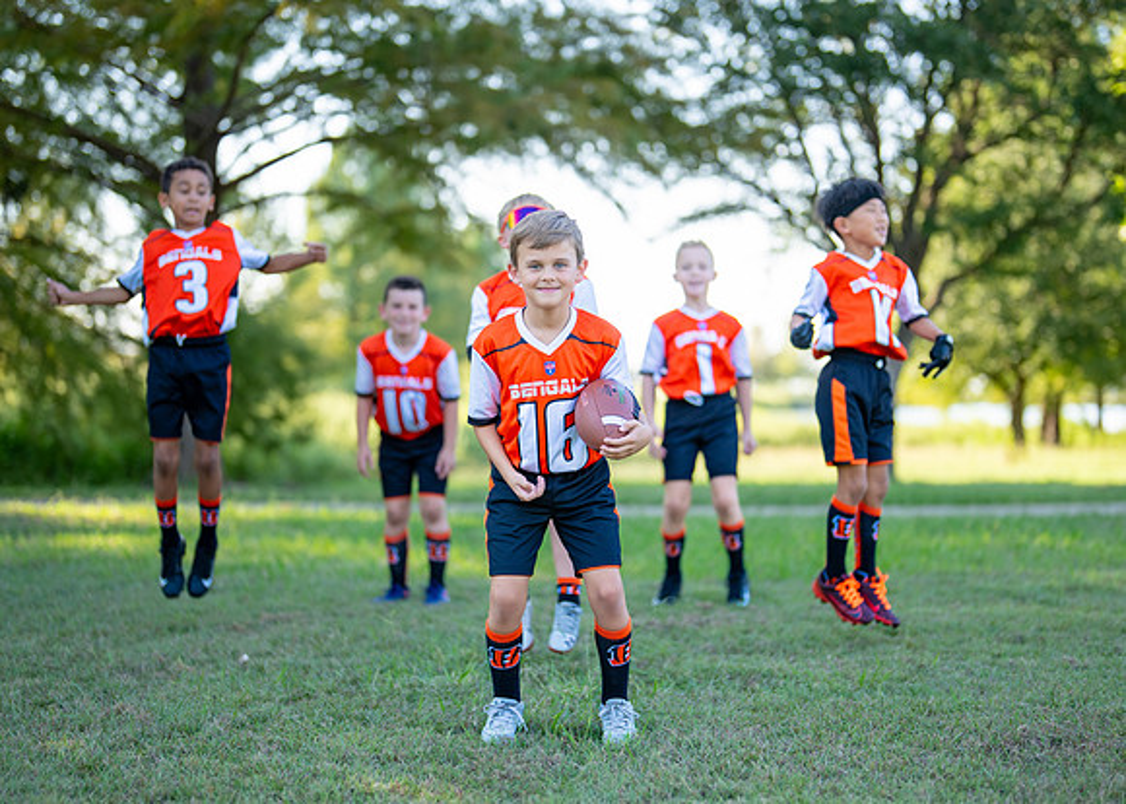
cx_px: 552
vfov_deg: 22.7
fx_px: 2005
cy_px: 403
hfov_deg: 31.4
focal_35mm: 63
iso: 100
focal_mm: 50
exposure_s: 1/1250
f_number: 1.2
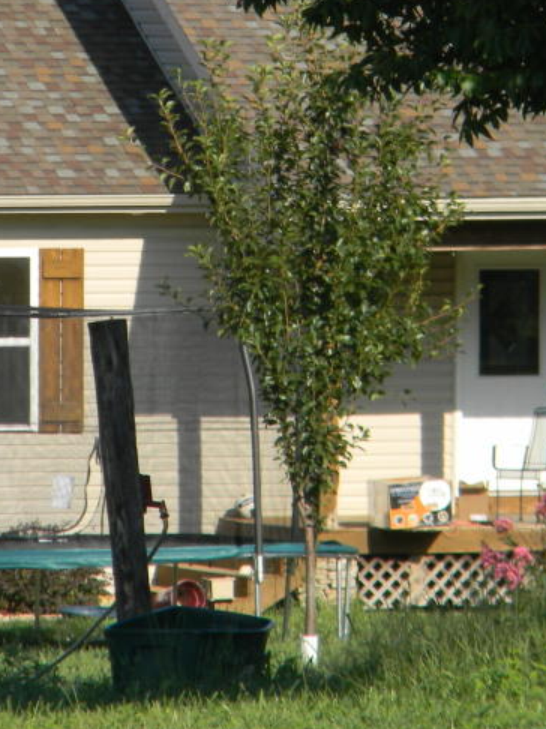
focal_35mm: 586
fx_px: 12335
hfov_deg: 2.5
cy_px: 208
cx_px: 207
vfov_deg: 3.4
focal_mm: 50.4
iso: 80
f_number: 5.4
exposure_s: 1/350
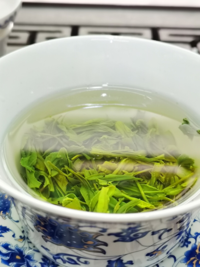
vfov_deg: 35.5
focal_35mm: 54
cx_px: 100
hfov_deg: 27.0
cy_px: 134
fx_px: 416
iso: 160
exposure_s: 1/50
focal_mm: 5.58
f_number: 4
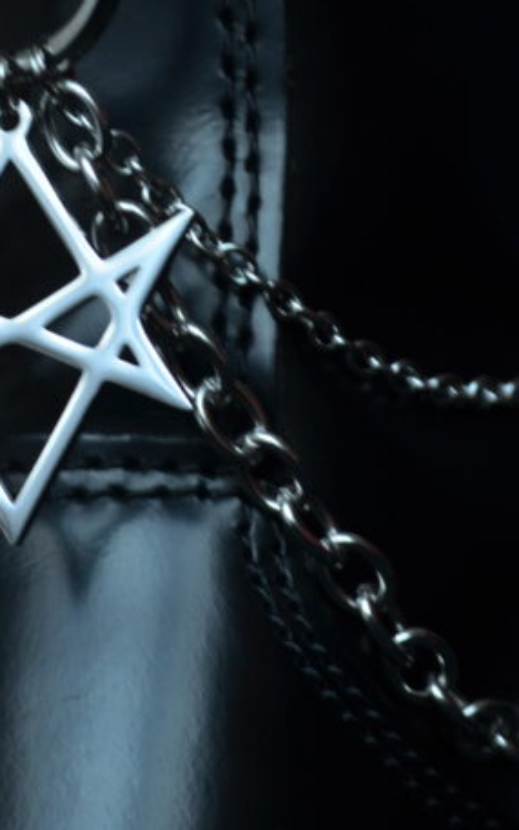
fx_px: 3759
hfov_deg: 7.9
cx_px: 47
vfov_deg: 12.6
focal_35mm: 166
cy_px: 375
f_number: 5.6
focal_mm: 55
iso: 500
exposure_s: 1/20
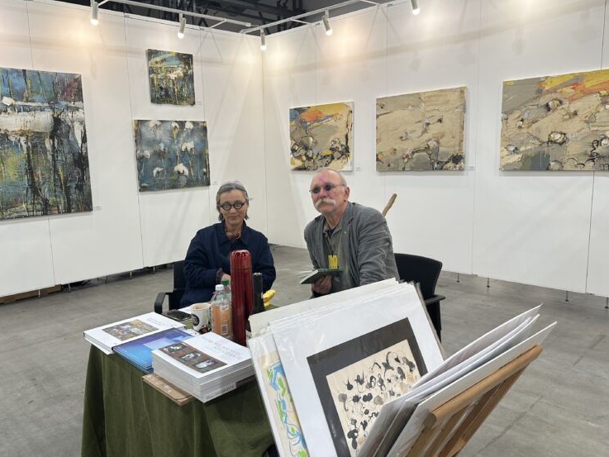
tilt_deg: -8.4
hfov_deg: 63.1
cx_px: 259
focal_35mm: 28
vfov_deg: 49.8
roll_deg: +1.8
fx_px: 493
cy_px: 228
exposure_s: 1/100
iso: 100
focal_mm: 6.86
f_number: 1.78
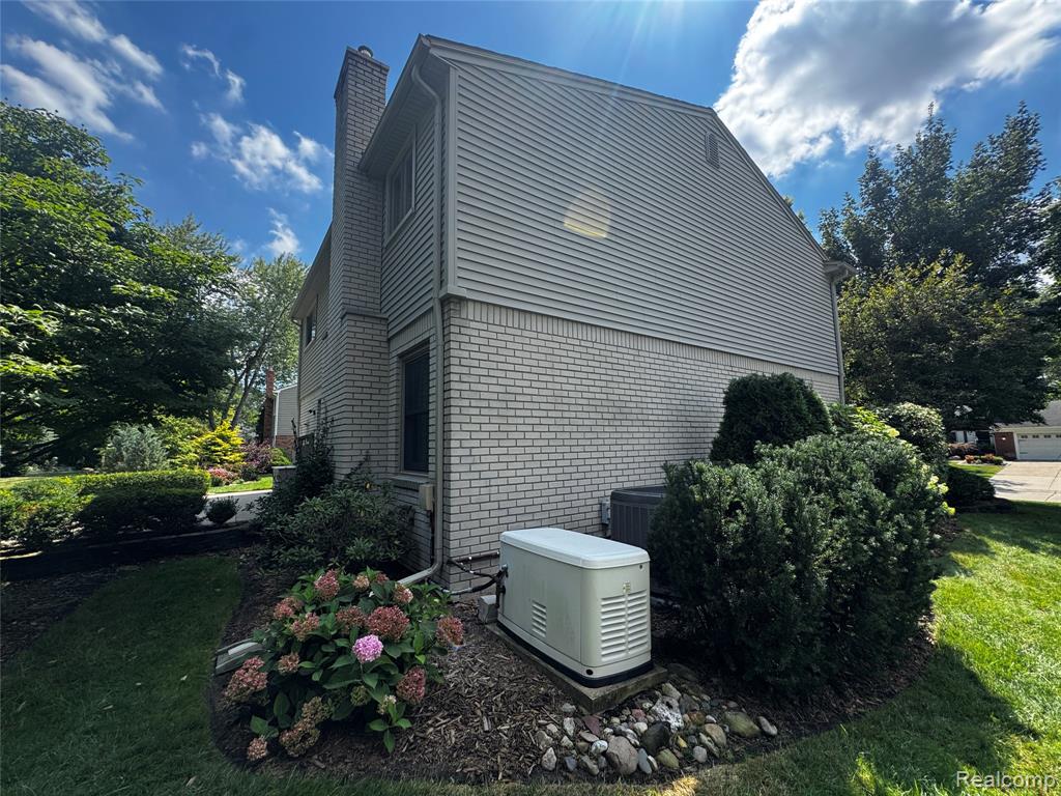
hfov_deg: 102.1
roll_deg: +0.2
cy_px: 398
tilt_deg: +4.4
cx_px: 530
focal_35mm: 14
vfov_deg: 85.7
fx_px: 429
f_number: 2.2
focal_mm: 2.22
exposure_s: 1/831
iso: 50
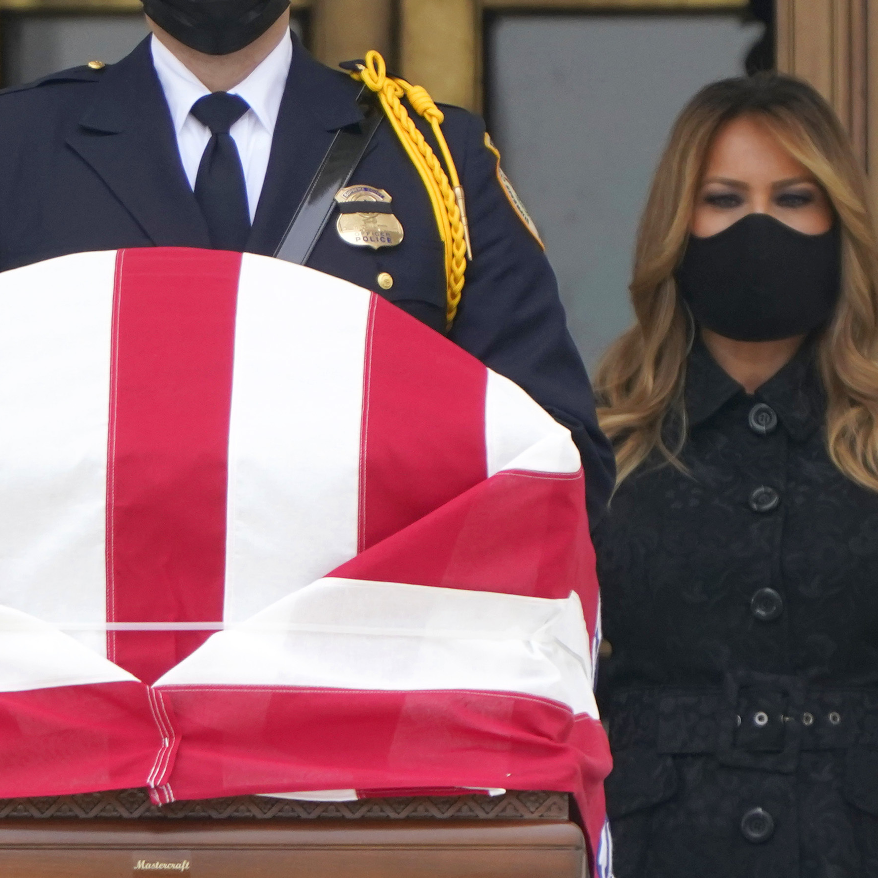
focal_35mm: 3354
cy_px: 454
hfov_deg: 0.5
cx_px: 245
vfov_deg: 0.5
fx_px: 96247
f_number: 14
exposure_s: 1/160
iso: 1600
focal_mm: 1200
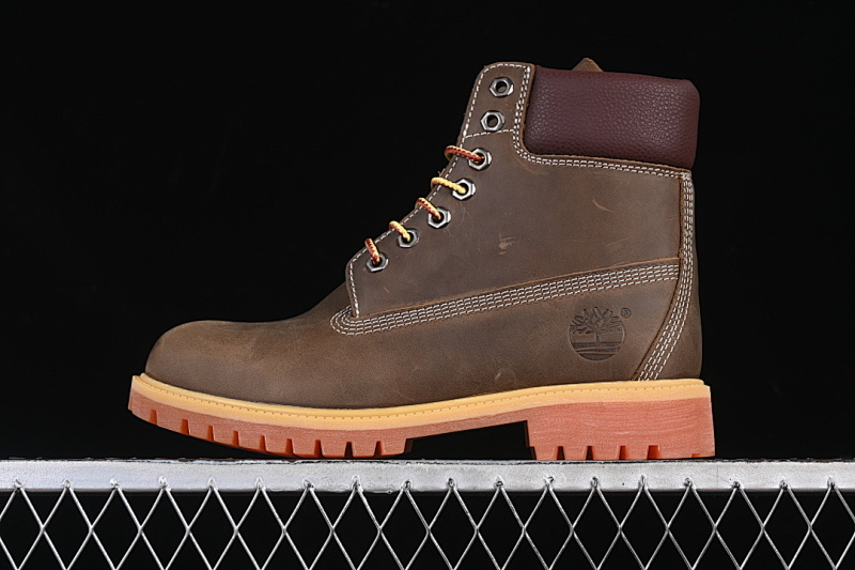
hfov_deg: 27.0
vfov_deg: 18.2
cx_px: 428
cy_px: 285
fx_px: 1781
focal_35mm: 75
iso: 160
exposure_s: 1/60
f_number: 7.1
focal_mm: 50
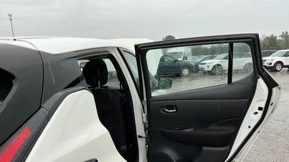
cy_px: 109
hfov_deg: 62.7
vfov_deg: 37.3
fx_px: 237
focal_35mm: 31
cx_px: 144
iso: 20
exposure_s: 1/189
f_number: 1.8
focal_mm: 3
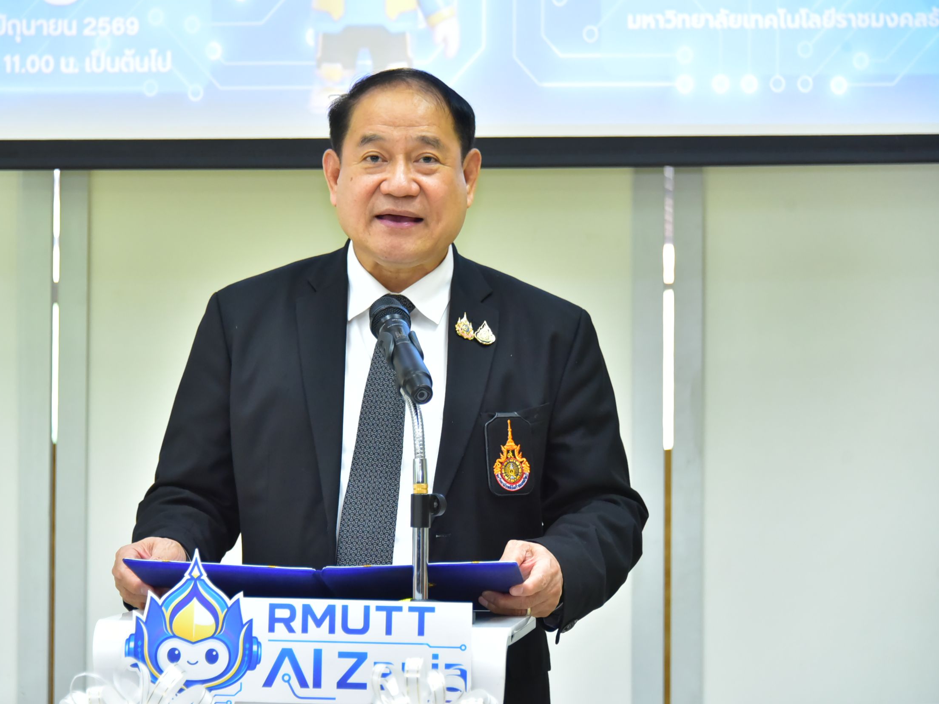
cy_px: 352
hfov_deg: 13.4
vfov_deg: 10.1
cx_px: 419
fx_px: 3988
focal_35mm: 147
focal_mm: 135
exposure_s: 1/200
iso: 4000
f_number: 5.6
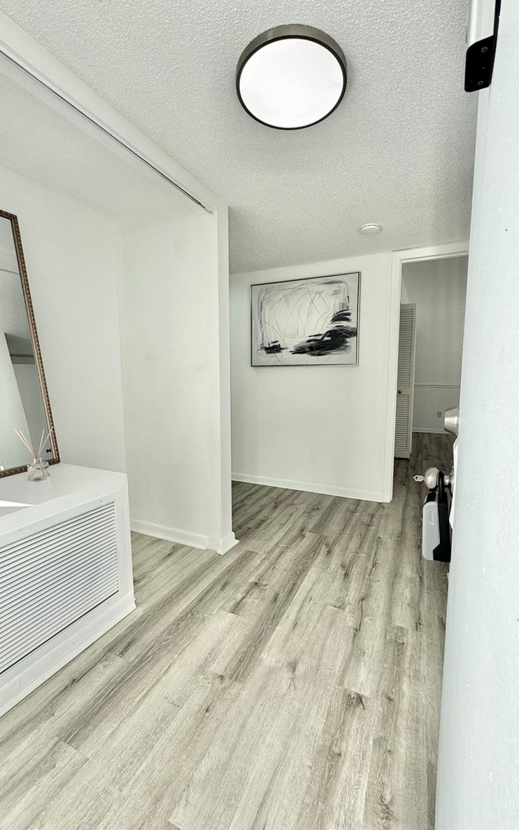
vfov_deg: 101.5
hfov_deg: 74.7
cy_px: 411
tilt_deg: -5.8
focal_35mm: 15
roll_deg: +0.5
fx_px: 339
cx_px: 273
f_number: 2.2
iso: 40
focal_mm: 2.22
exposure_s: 1/485
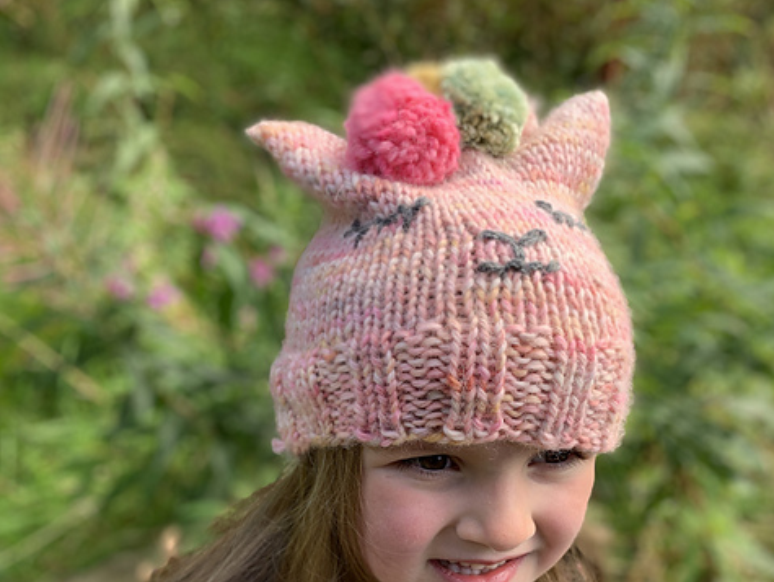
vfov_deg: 39.4
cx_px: 389
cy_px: 452
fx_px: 783
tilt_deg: -30.1
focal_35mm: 35
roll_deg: -5.7
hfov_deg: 52.6
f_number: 1.8
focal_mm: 4.25
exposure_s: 1/186
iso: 25
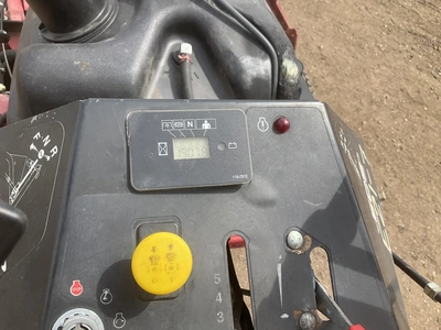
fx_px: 369
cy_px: 165
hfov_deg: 61.7
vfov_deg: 48.2
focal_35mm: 29
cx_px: 220
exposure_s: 1/898
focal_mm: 3
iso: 25
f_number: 1.8
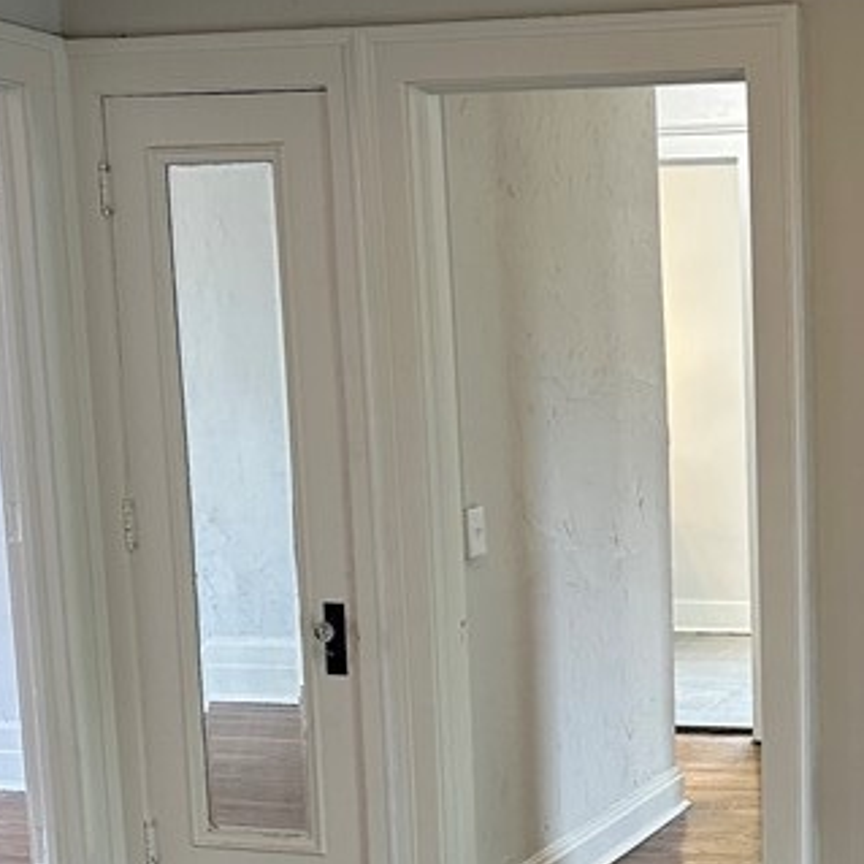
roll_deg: -0.4
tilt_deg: -8.6
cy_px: 615
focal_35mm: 68
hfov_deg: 23.7
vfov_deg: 25.1
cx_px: 956
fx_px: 1920
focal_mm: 6.86
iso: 125
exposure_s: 1/60
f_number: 1.78
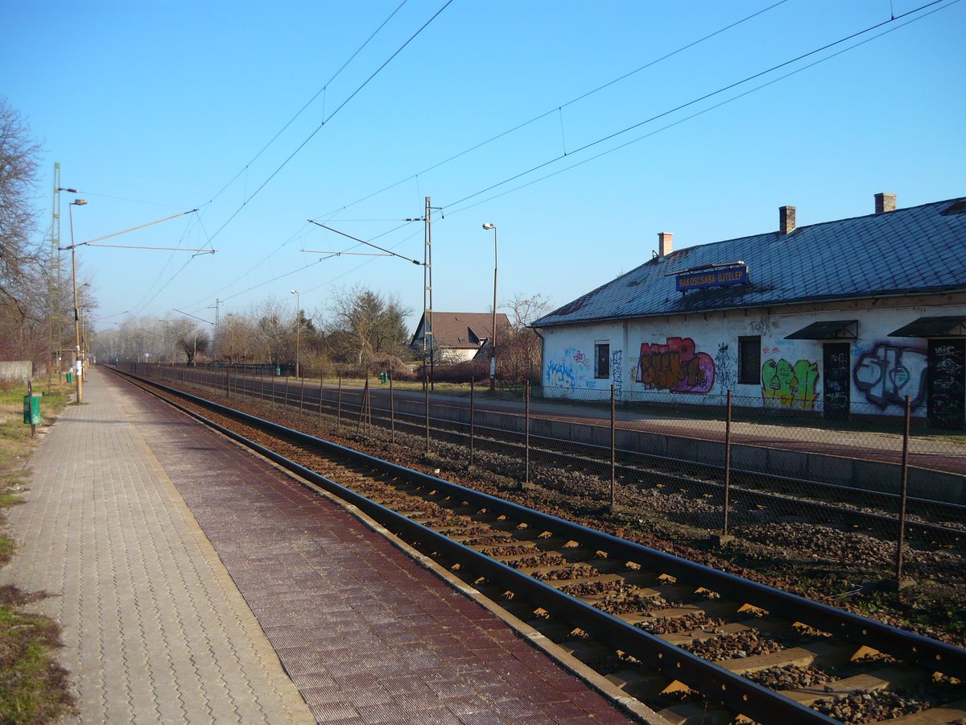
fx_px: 921
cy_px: 362
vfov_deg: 42.9
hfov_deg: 55.4
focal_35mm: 33
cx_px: 483
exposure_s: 1/125
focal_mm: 5.5
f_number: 8
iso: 100
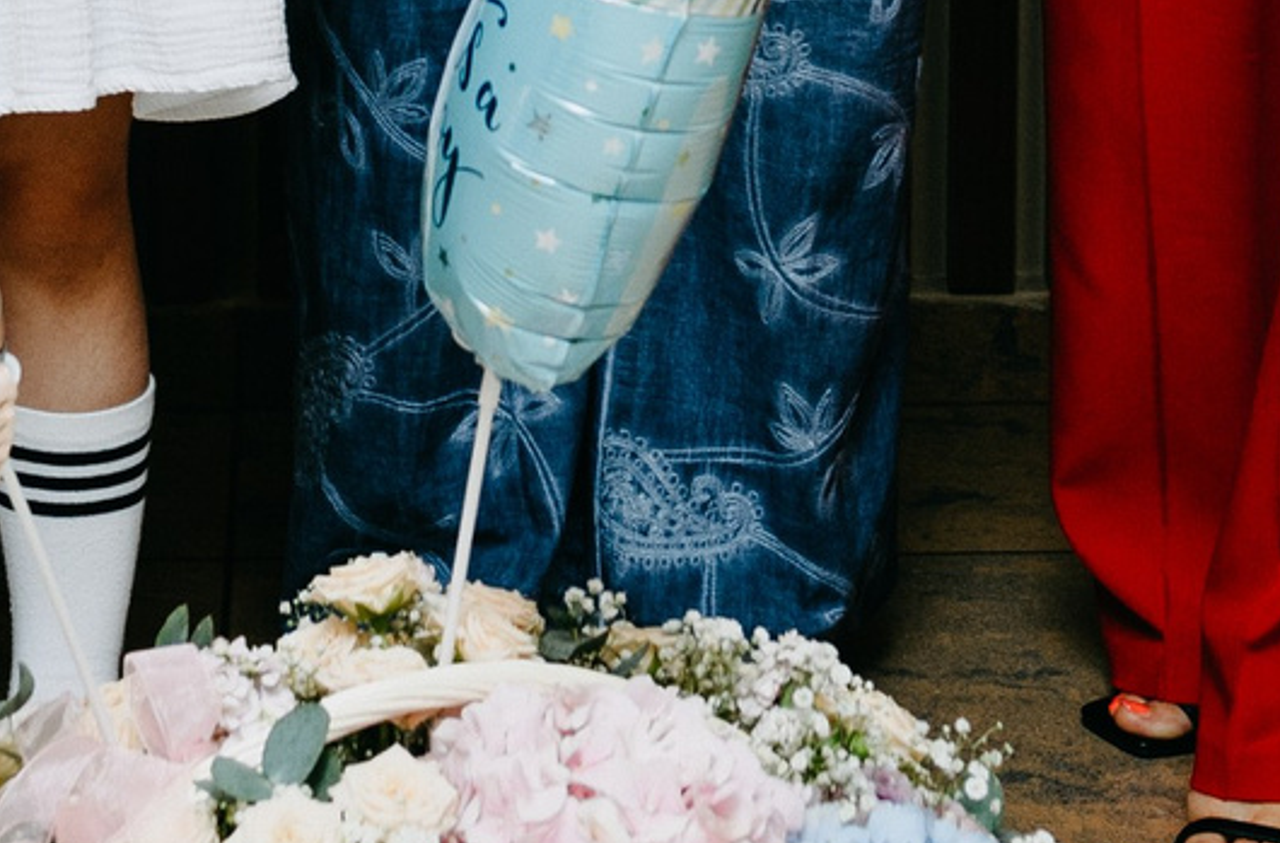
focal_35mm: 174
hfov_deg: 11.9
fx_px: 6163
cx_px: 559
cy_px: -1157
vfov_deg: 7.3
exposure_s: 1/160
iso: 200
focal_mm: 35
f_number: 4
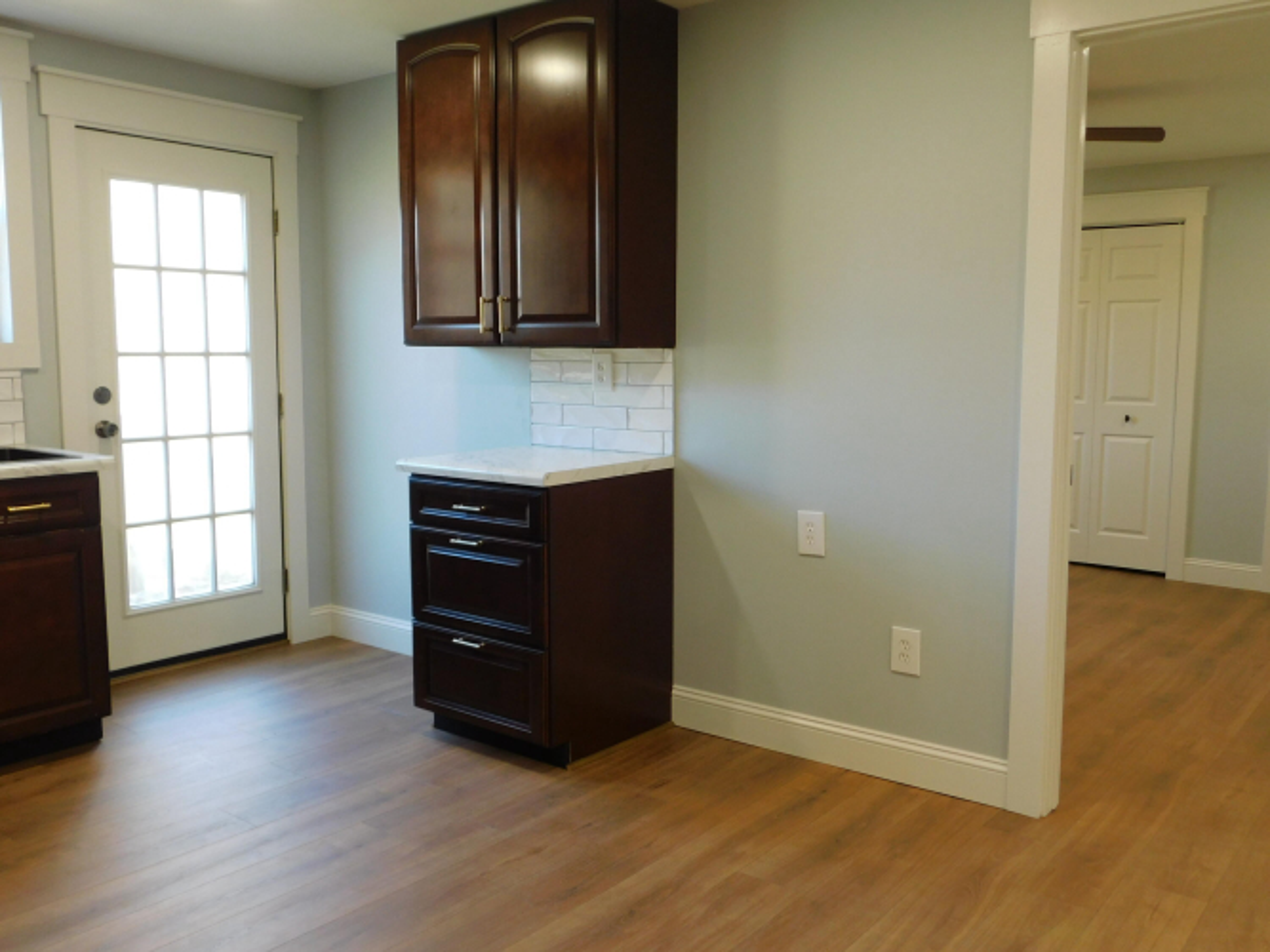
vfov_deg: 46.8
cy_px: 476
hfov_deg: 60.0
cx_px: 635
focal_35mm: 30
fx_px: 1100
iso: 160
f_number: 3.2
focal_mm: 5.3
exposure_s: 1/30
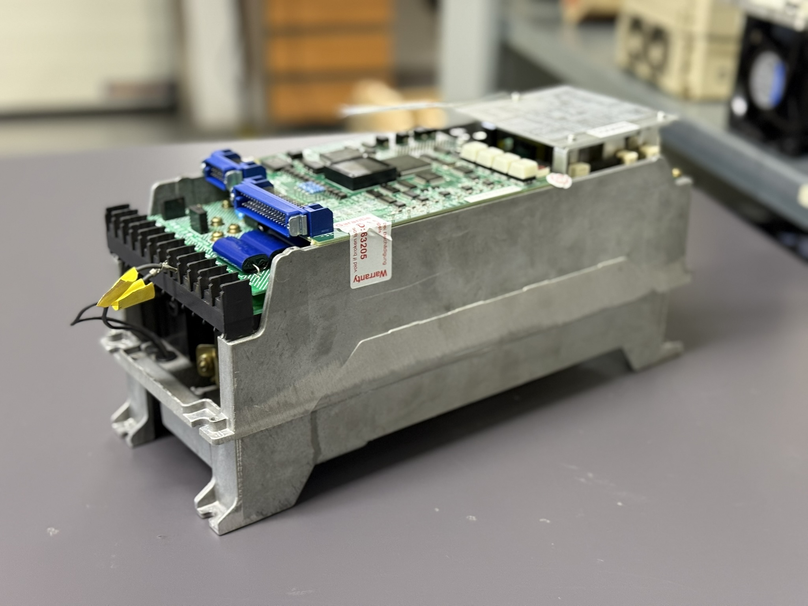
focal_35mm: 48
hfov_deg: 39.7
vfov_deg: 30.3
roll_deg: -0.4
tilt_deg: -25.3
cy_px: 303
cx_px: 404
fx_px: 1120
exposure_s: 1/33
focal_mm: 6.76
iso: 320
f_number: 1.78
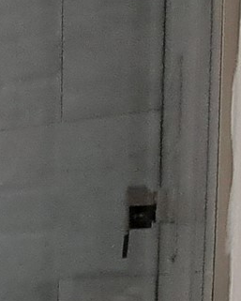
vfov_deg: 22.2
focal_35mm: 81
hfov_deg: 8.8
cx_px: -667
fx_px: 722
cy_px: 337
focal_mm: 1.74
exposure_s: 1/40
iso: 50
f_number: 2.2
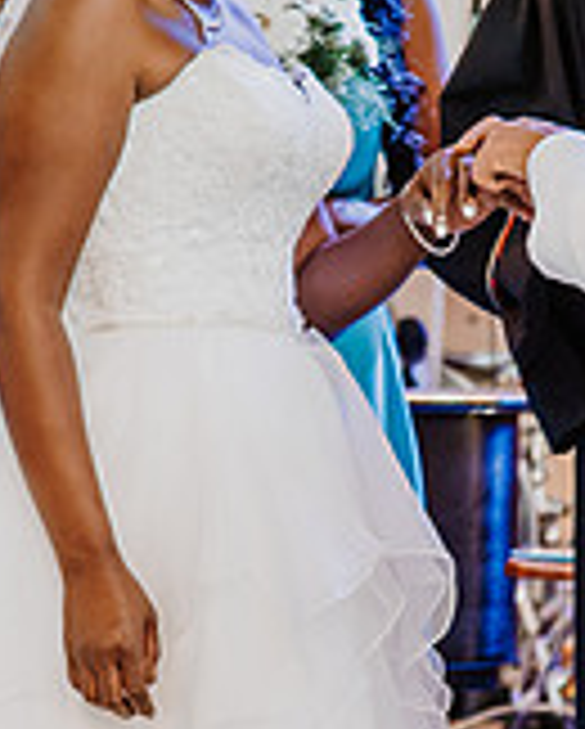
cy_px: 351
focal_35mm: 469
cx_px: 330
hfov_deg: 3.3
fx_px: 10131
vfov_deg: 4.1
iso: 1100
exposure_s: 1/125
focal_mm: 120
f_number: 4
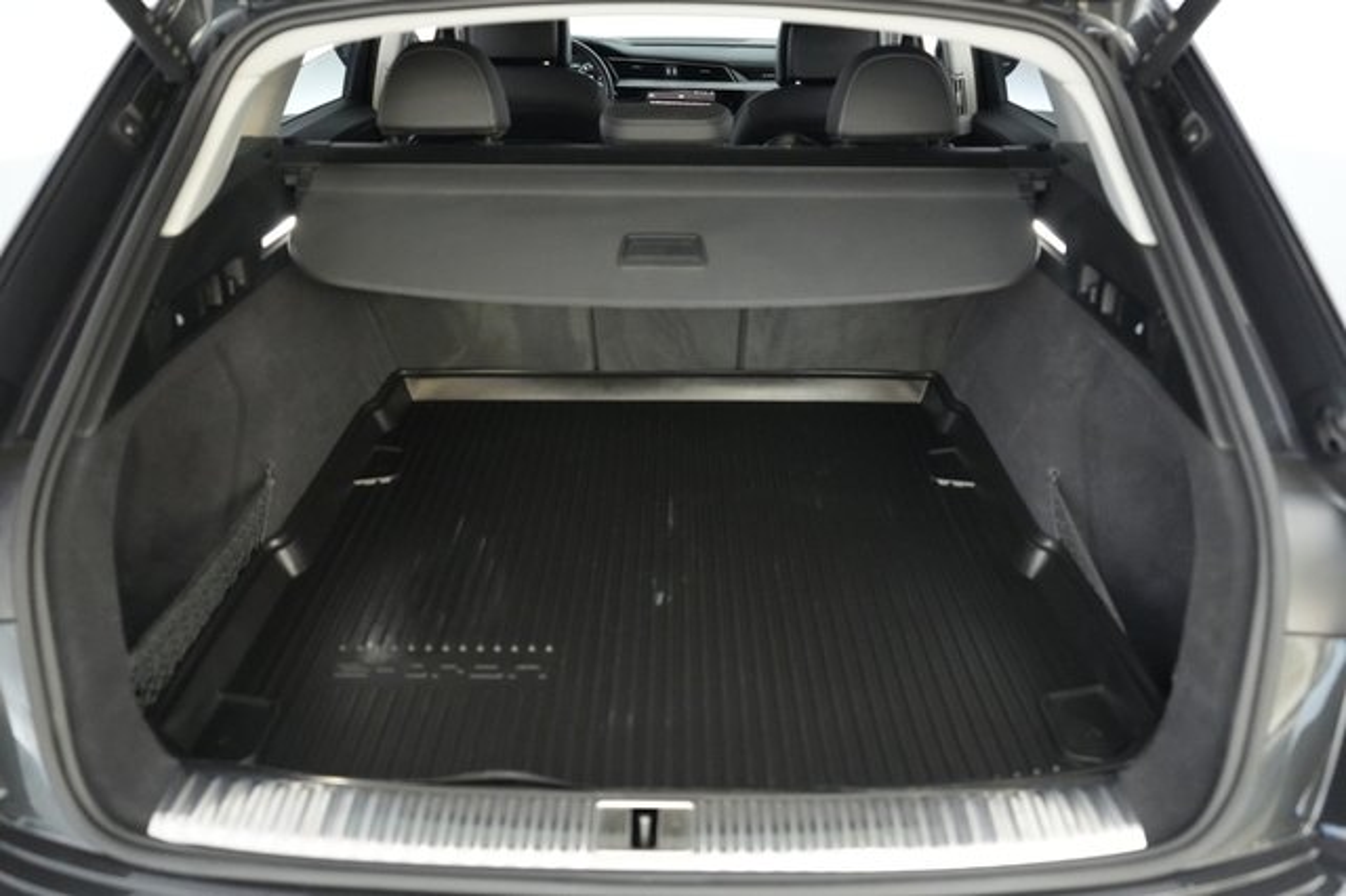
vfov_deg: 46.4
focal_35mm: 28
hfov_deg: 65.5
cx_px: 673
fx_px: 1046
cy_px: 448
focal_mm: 28
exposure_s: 1/160
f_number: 2.8
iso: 10000
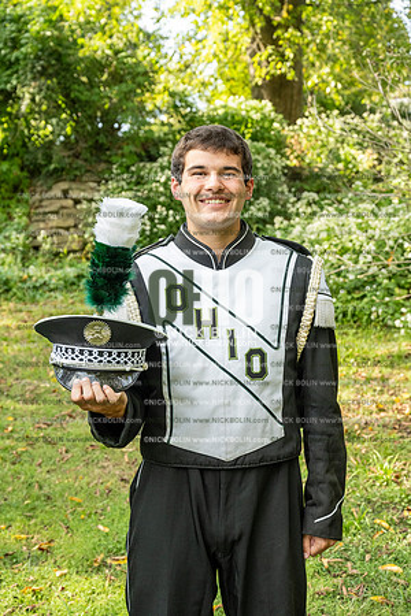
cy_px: 308
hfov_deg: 26.5
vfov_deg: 38.9
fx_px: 873
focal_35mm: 51
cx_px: 206
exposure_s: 1/640
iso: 1000
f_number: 5.6
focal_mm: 51
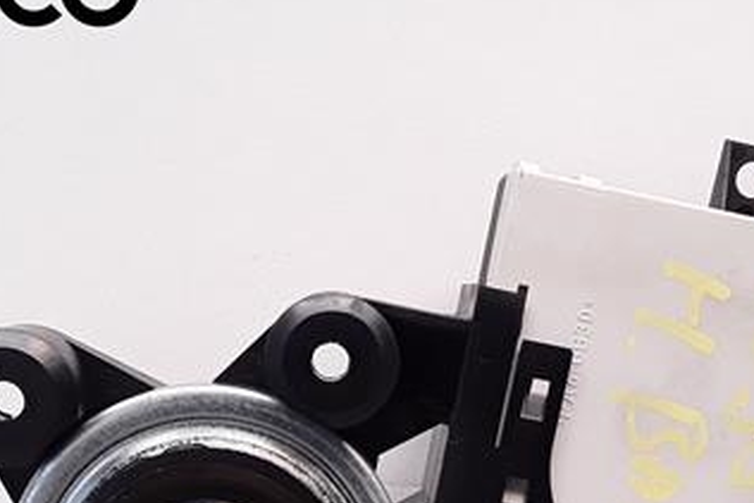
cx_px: 444
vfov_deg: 22.1
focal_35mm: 59
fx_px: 1236
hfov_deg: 33.8
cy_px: 517
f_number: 1.9
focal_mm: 2.91
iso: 100
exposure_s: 1/100
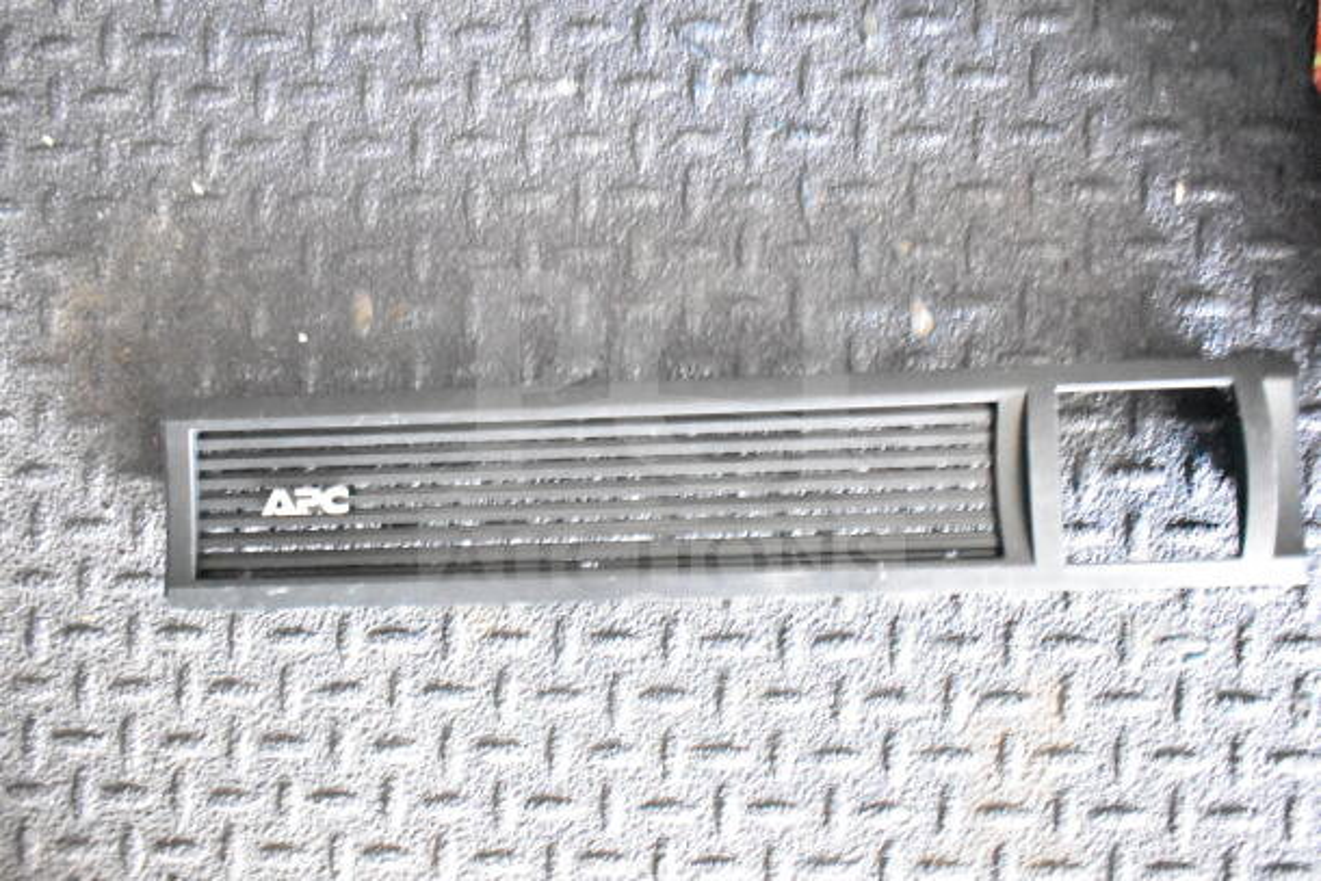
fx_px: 1156
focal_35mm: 32
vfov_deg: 41.7
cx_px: 660
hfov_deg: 59.5
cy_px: 440
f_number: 3.8
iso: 20000
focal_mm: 21
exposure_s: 1/30
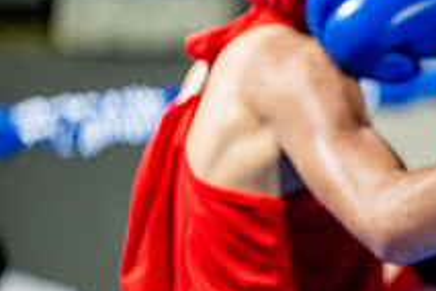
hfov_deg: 5.0
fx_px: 4953
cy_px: 138
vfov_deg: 3.4
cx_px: 592
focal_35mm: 409
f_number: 2
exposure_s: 1/800
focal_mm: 150
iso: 4000
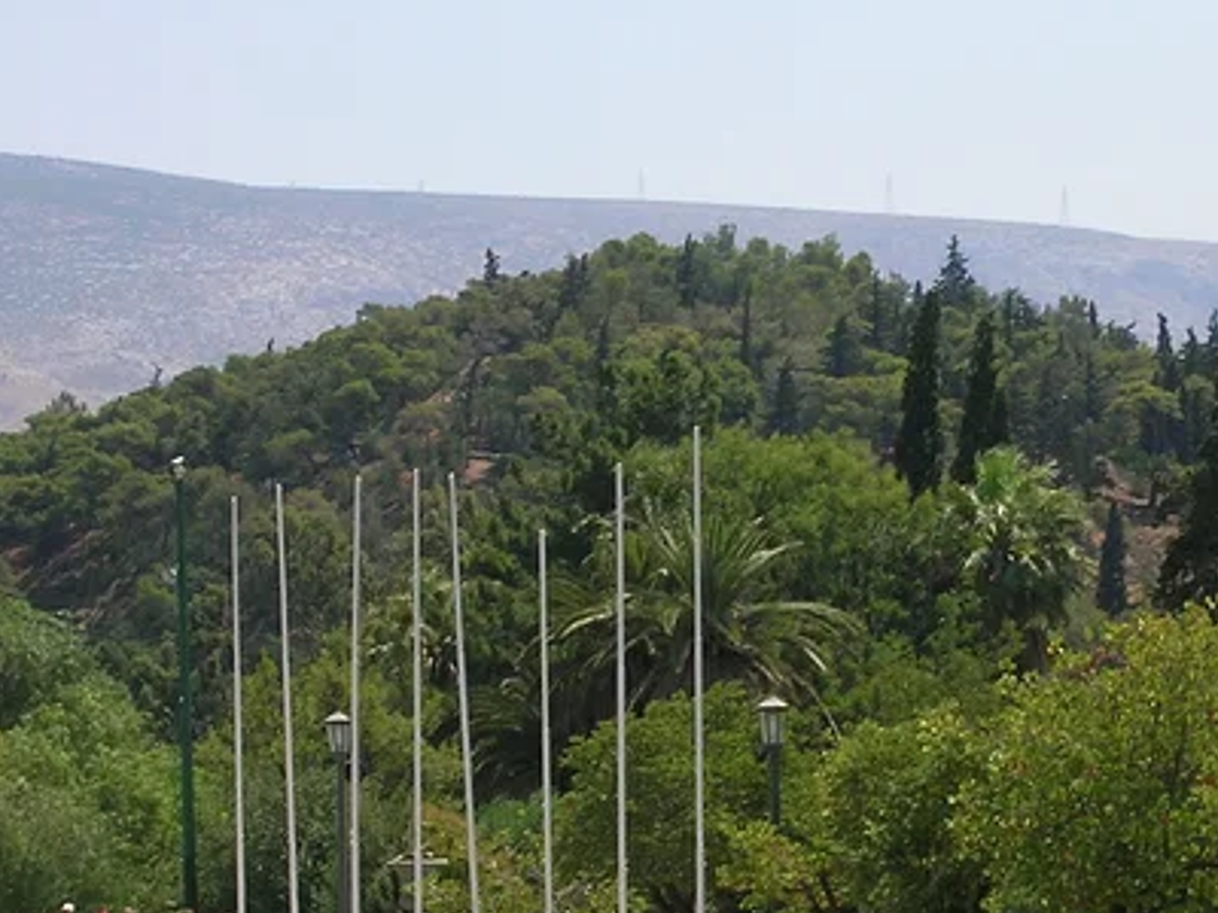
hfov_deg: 11.5
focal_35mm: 172
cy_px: 495
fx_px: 6052
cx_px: 795
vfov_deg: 8.6
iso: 50
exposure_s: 1/184
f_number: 7.4
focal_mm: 14.3
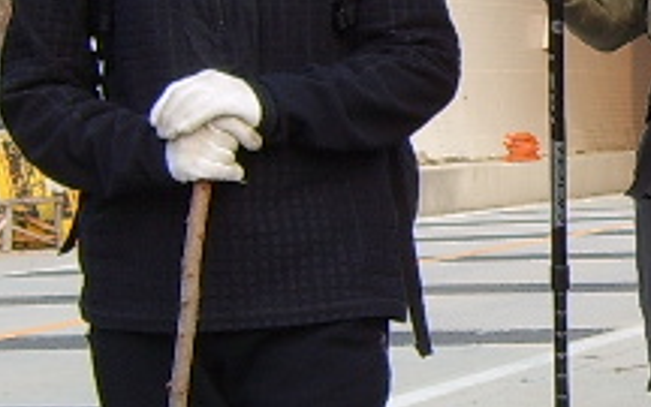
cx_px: 784
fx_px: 2768
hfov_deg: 13.1
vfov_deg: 8.4
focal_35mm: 156
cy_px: 190
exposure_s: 1/71
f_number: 4
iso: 50
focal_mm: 8.13
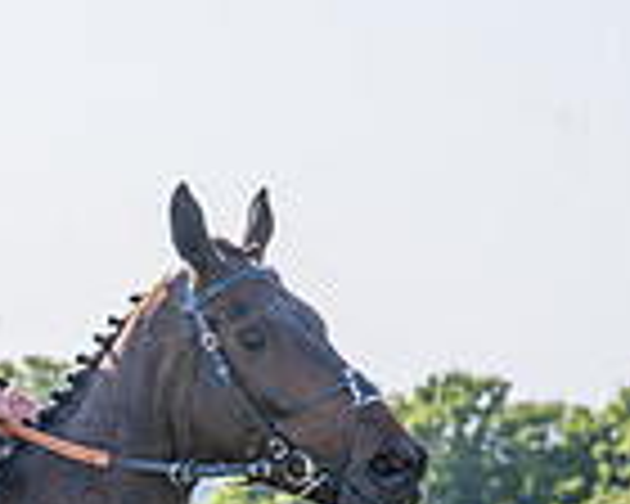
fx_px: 5929
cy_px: 679
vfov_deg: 4.8
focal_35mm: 318
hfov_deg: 6.0
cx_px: -484
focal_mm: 70
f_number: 4
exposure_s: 1/1600
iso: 200
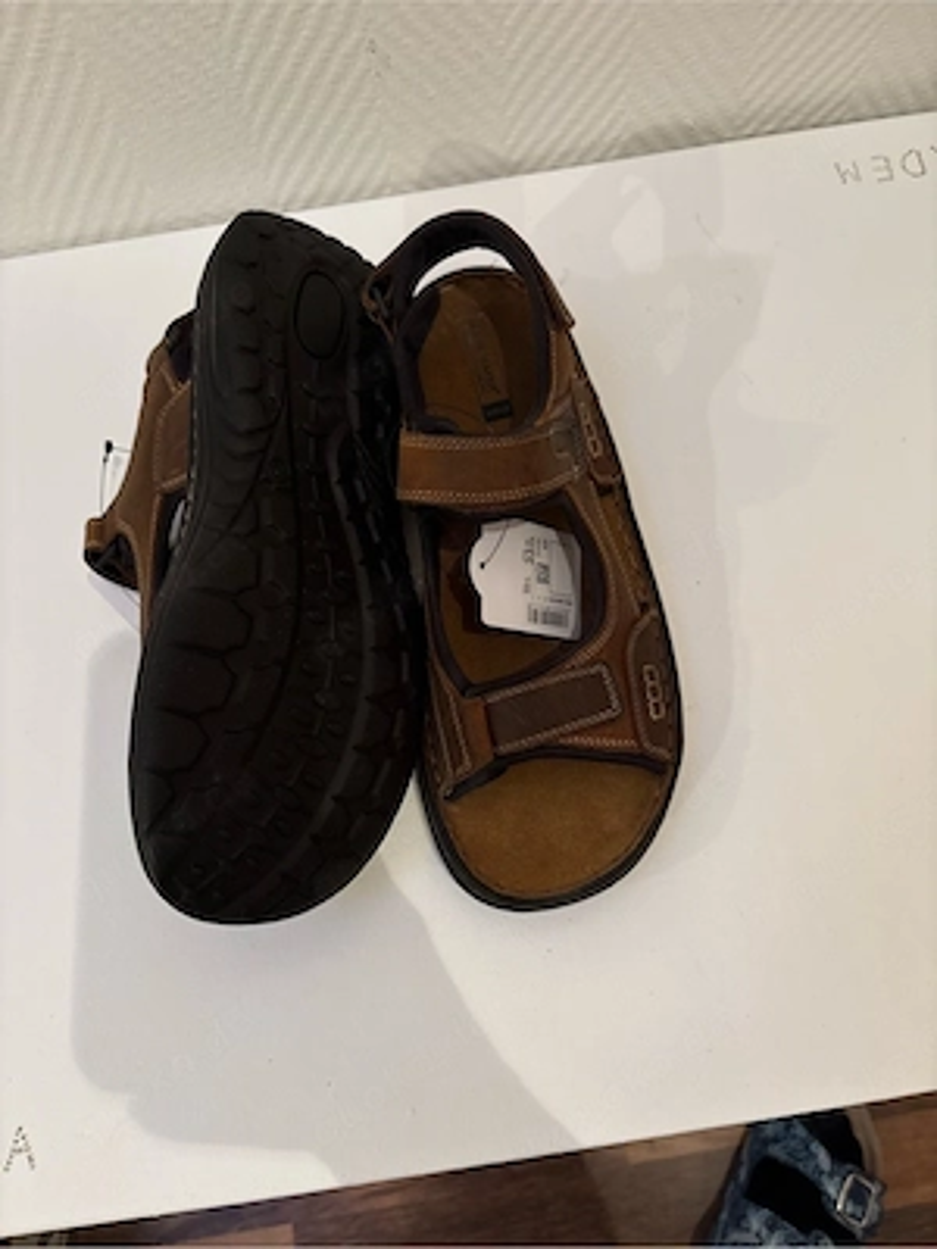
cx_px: 468
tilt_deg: -70.6
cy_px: 624
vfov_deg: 67.3
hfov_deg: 53.1
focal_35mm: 26
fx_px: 938
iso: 400
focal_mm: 5.96
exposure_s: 1/50
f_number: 1.6
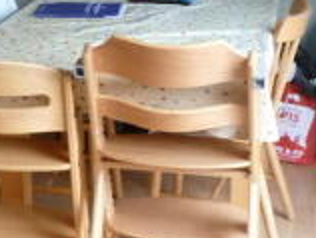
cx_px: 59
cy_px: -53
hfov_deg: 21.0
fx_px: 841
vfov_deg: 15.5
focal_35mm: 92
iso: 250
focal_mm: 4.1
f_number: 3.3
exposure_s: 1/30
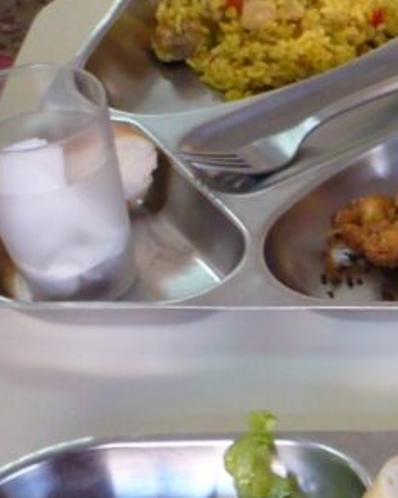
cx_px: 794
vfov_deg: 15.8
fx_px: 1753
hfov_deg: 11.6
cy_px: 517
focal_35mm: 119
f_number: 2.8
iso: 160
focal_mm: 5.8
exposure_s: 1/30
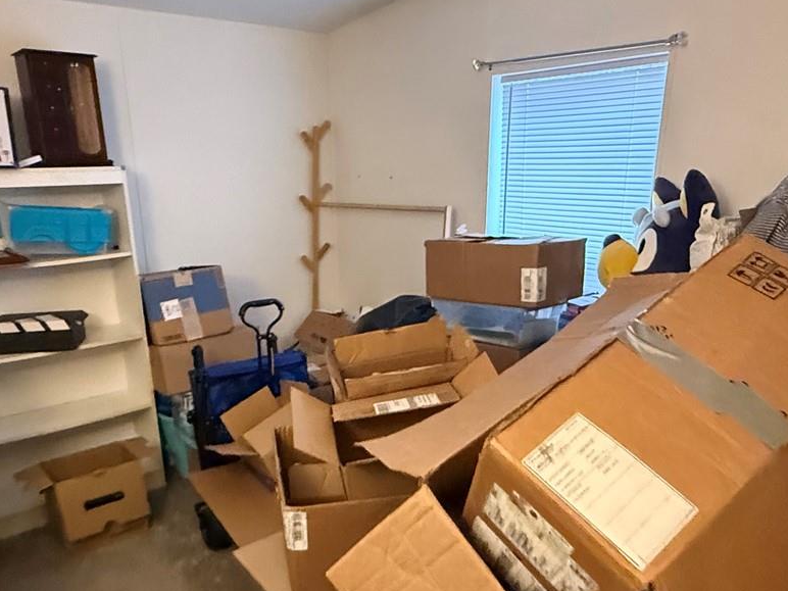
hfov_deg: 61.5
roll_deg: -0.5
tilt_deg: -14.0
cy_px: 376
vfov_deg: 47.7
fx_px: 660
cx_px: 356
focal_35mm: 29
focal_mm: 2.22
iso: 1250
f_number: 2.2
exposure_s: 1/60
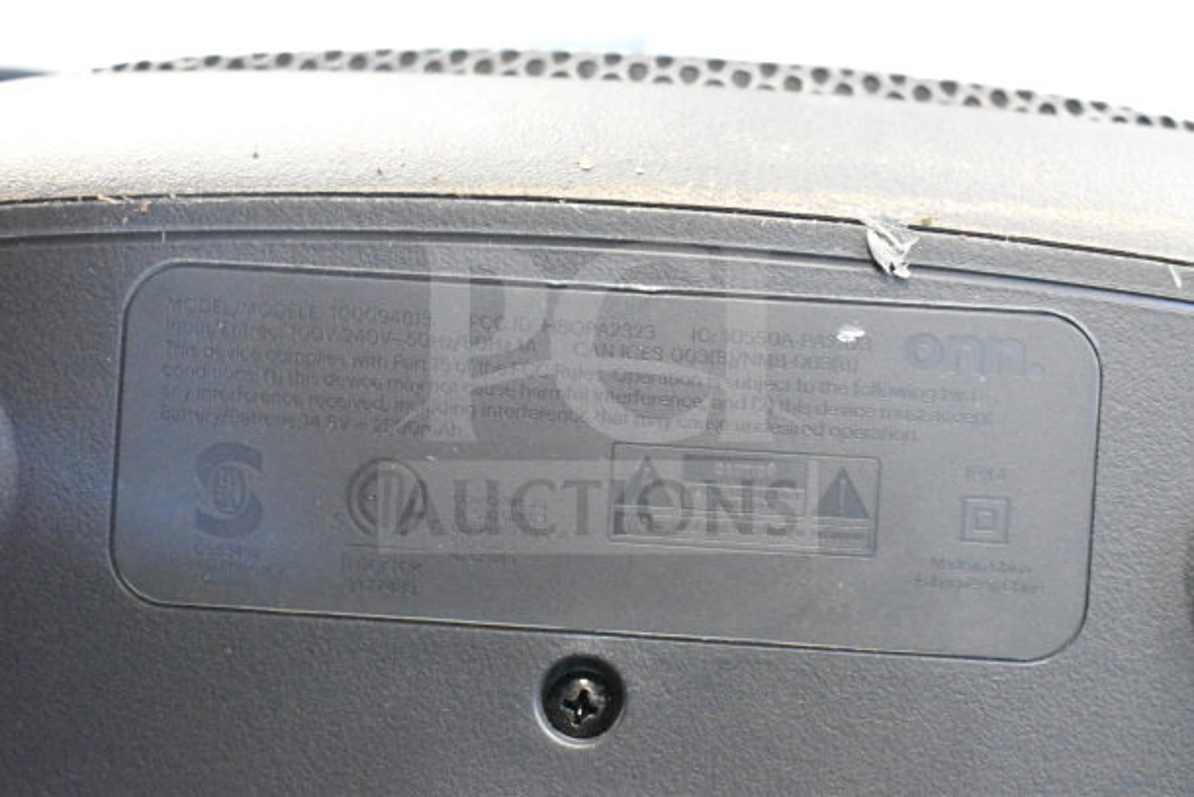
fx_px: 1742
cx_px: 597
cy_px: 398
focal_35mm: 52
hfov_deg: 37.8
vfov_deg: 25.8
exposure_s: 1/60
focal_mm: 35
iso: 20000
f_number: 4.5
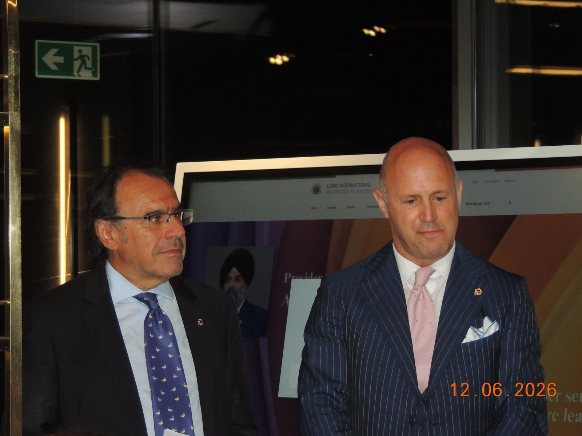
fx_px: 2438
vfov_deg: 10.2
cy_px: 218
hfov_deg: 13.6
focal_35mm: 145
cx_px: 291
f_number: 4.4
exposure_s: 1/60
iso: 640
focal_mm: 25.8
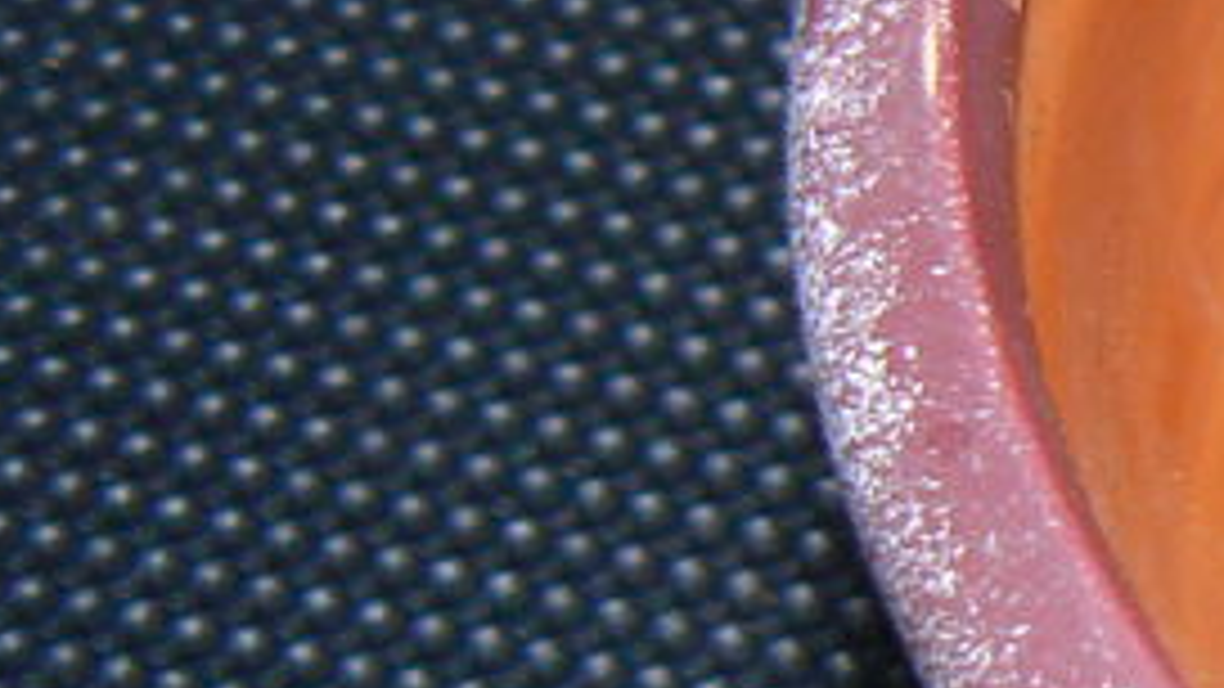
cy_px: 234
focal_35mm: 144
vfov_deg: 8.4
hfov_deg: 13.7
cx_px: 2020
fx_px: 4674
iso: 100
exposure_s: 1/30
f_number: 2.8
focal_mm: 6
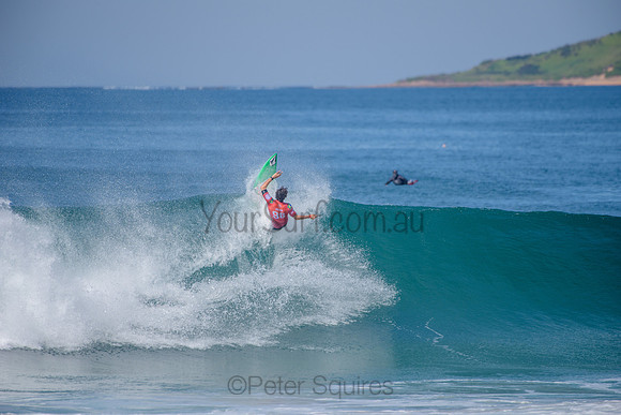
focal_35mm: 500
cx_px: 310
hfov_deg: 4.1
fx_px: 8627
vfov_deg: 2.8
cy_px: 208
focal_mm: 500
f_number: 5.6
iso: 160
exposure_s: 1/2000
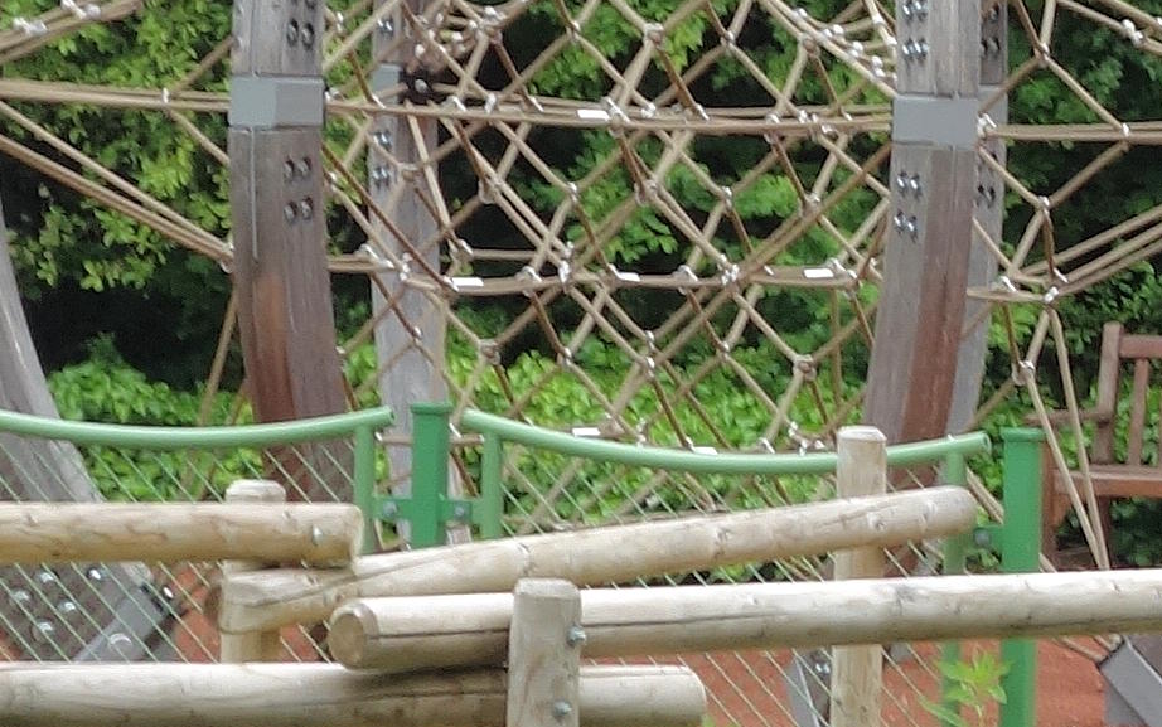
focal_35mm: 266
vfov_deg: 4.9
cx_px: 2248
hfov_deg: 7.6
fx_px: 8427
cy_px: 494
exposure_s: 1/200
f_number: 5.6
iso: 250
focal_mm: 16.2
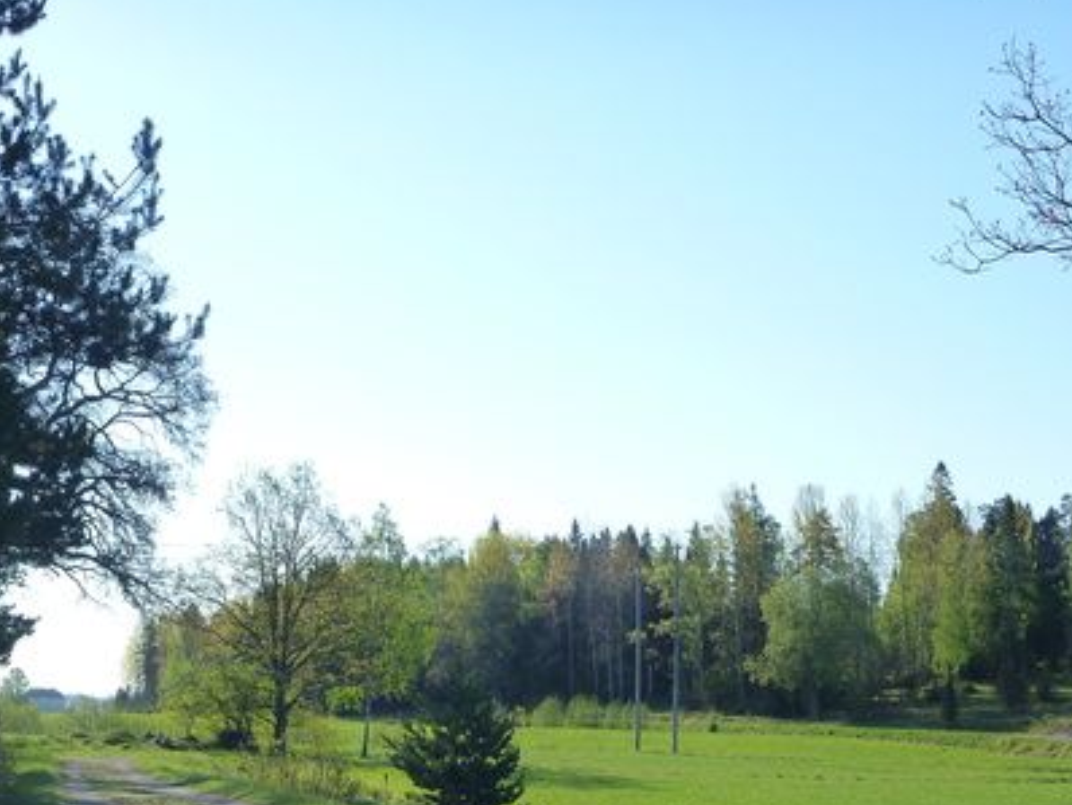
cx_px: 497
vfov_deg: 27.6
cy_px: 713
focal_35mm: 51
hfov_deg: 37.5
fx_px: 1580
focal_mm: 4.9
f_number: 3.3
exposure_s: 1/500
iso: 125
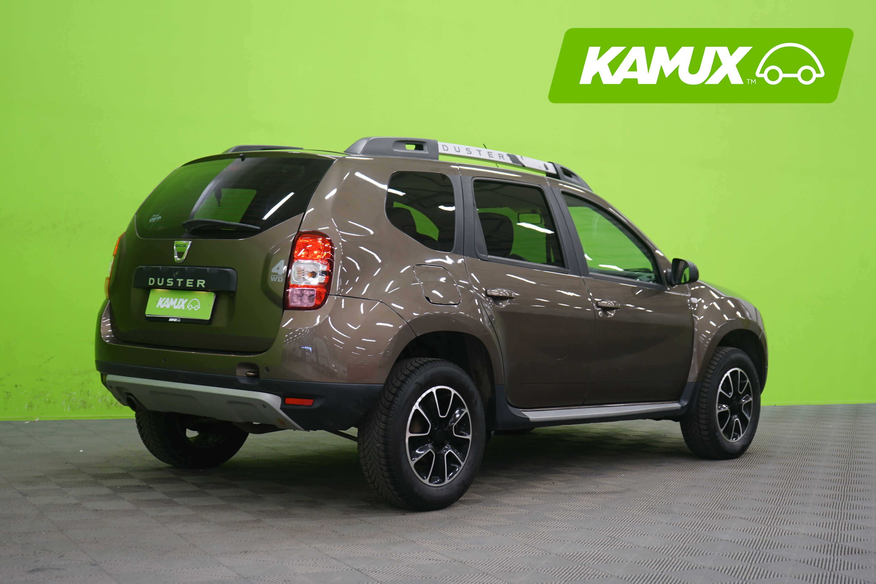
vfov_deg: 26.0
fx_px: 1265
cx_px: 438
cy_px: 292
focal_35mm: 52
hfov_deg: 38.2
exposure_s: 1/6
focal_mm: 52
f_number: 5
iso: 400
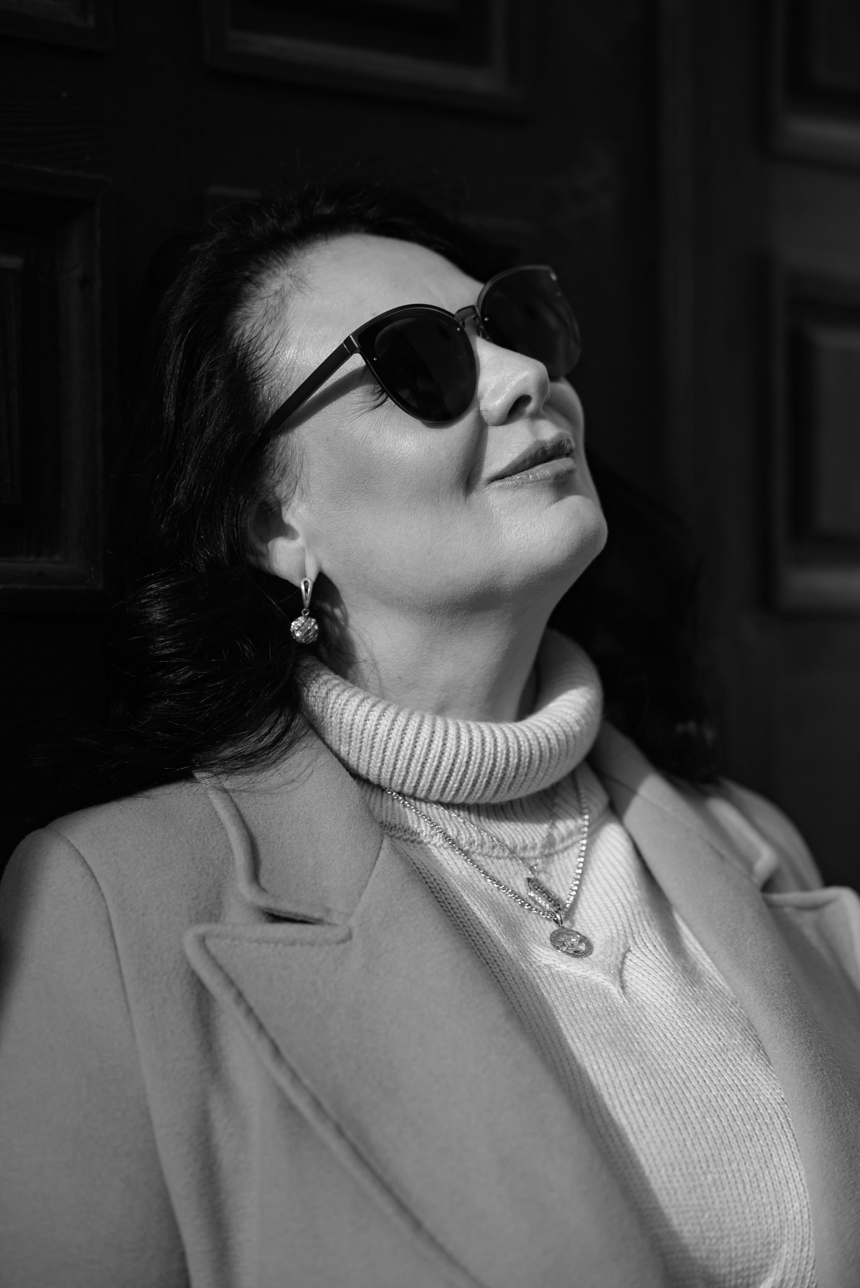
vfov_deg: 23.9
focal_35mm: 85
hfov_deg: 16.1
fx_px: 3043
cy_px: 644
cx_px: 430
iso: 125
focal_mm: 85
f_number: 2.2
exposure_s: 1/3200
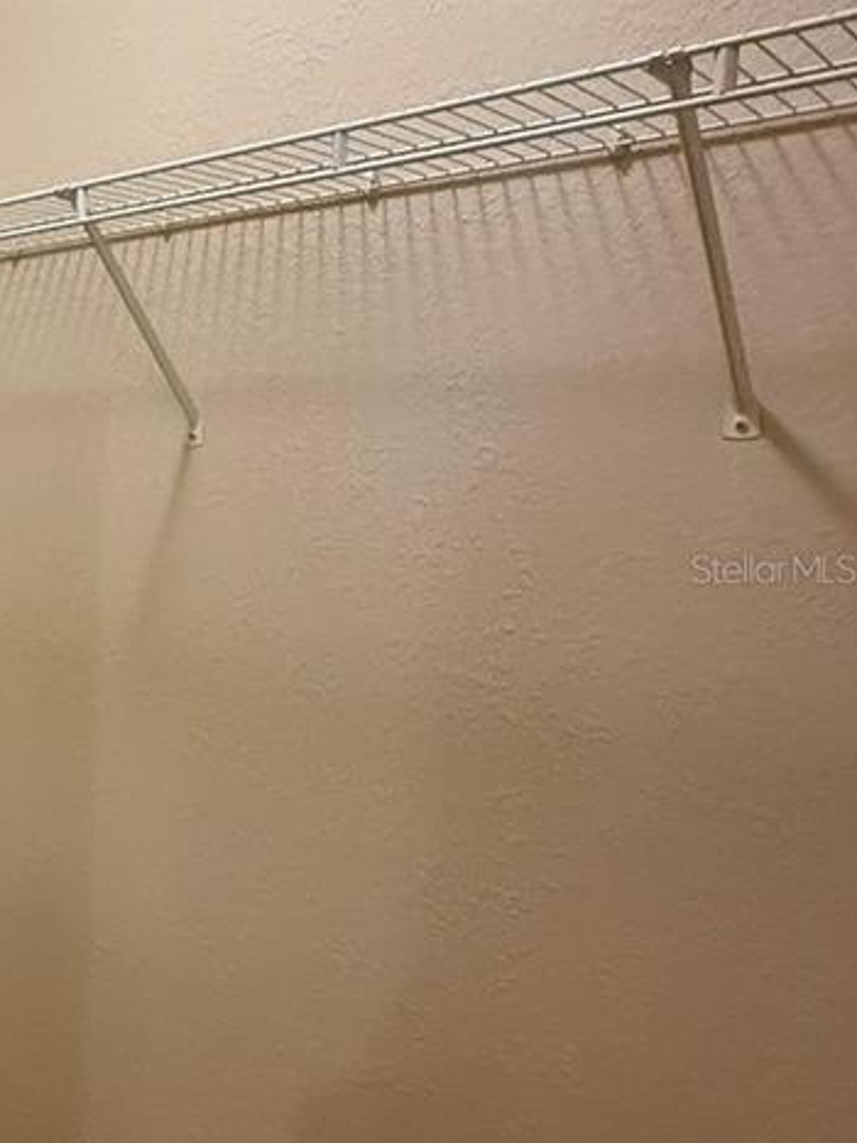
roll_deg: -1.1
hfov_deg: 31.3
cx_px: -238
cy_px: 568
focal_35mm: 36
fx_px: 1189
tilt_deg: -4.9
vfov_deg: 51.4
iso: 640
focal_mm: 2.22
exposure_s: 1/60
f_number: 2.2
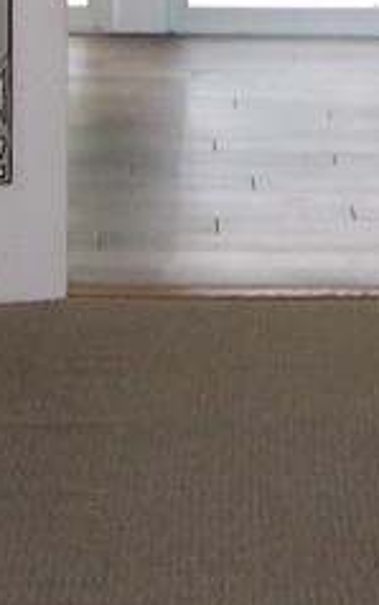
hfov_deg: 7.7
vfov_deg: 12.0
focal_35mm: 169
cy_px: -216
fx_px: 2790
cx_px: 394
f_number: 2.8
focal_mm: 5.6
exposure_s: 1/60
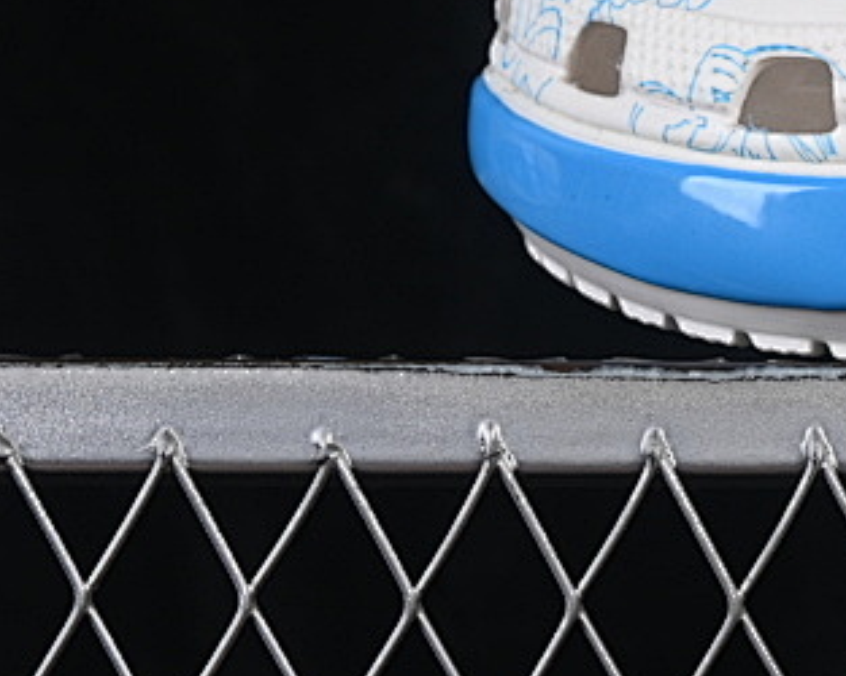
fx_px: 6081
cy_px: -238
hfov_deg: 7.8
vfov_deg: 6.3
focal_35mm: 243
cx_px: 1351
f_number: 8
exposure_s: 1/80
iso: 160
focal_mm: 50
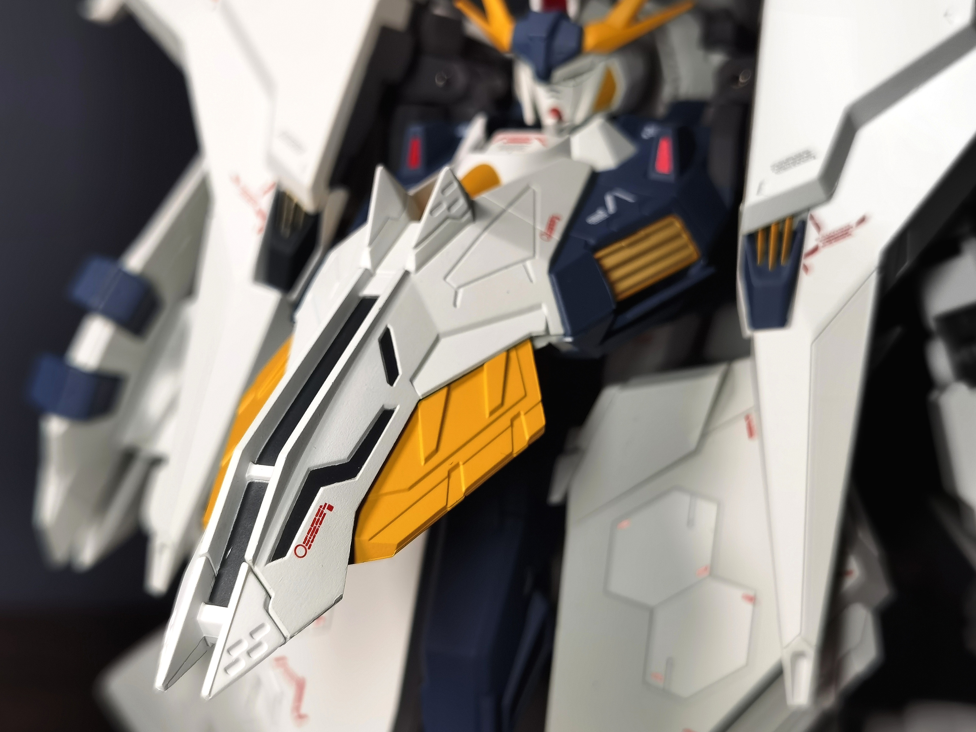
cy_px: 366
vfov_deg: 27.0
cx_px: 488
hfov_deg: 35.5
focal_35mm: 54
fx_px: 1522
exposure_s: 1/120
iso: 50
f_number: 16
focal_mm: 6.71
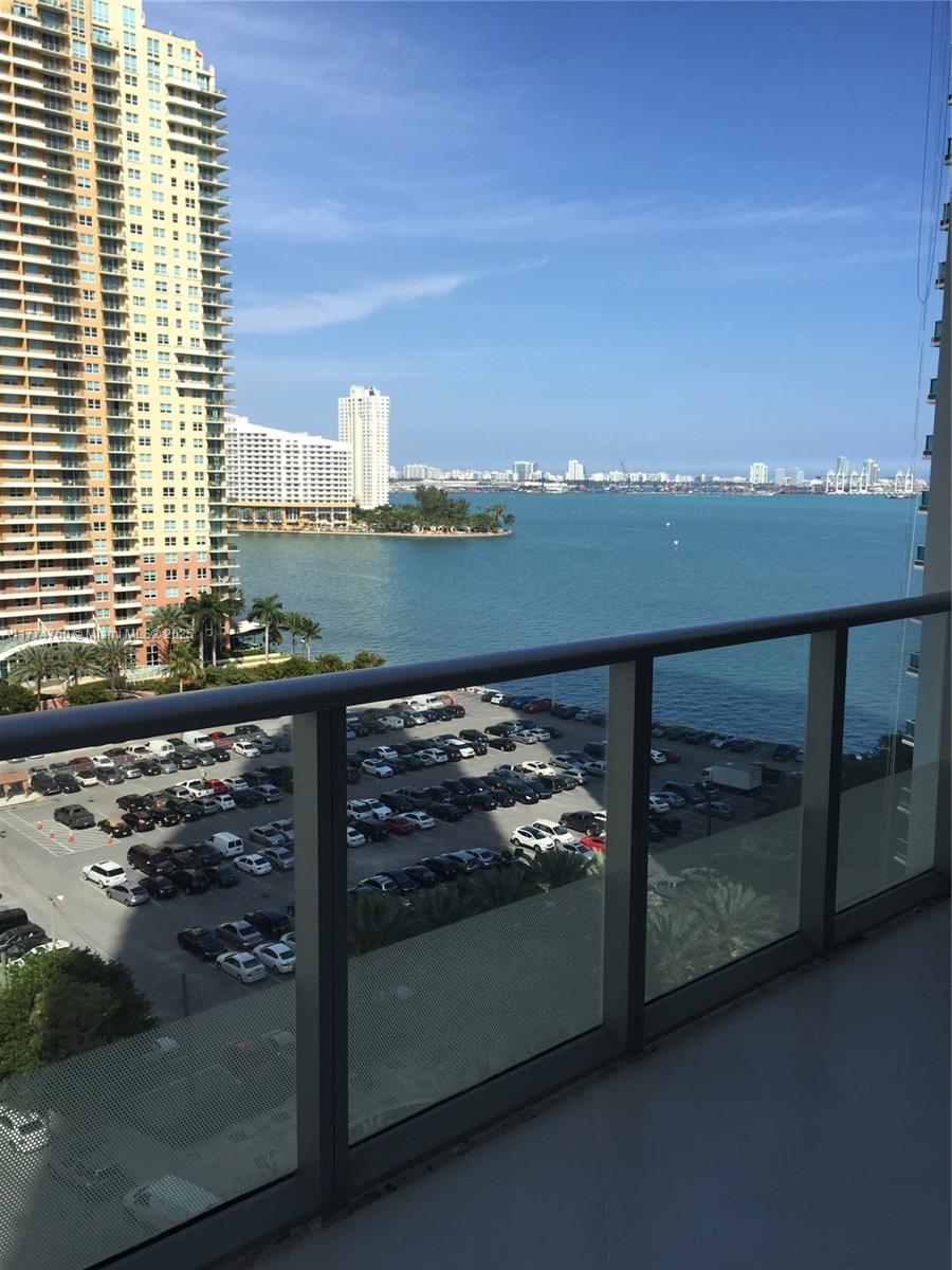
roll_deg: -0.7
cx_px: 476
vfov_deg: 61.7
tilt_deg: -8.8
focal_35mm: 29
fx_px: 1063
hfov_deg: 48.2
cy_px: 635
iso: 32
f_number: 2.2
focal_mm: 4.15
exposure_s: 1/2083
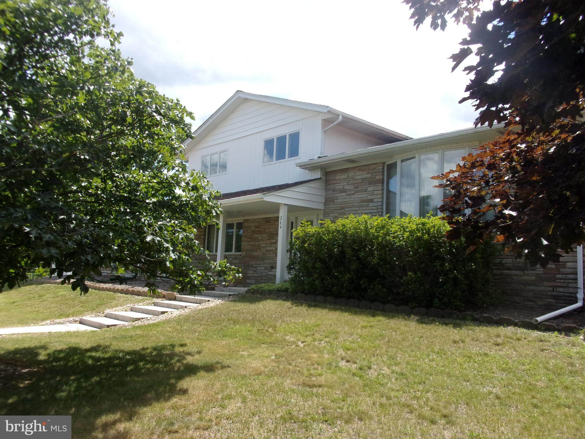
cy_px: 220
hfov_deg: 63.4
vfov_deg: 49.7
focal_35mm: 28
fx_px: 473
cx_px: 292
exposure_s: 1/140
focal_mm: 5.1
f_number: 10.8
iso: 200
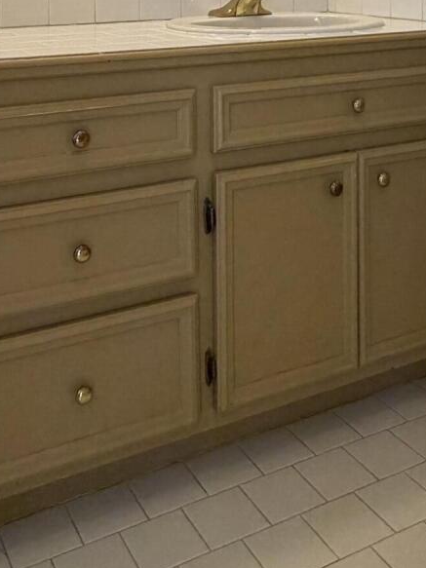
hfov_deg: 30.3
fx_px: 788
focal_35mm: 48
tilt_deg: -1.3
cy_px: -28
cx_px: 220
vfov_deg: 35.1
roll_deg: +0.4
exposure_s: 1/120
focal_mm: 2.22
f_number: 2.2
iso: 250
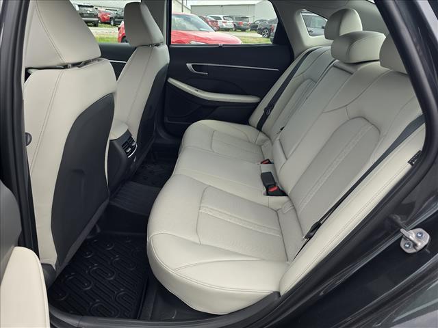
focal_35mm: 23
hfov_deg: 73.9
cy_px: 164
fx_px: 291
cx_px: 219
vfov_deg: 58.9
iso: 16
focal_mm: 6.3
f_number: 1.7
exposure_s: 1/182
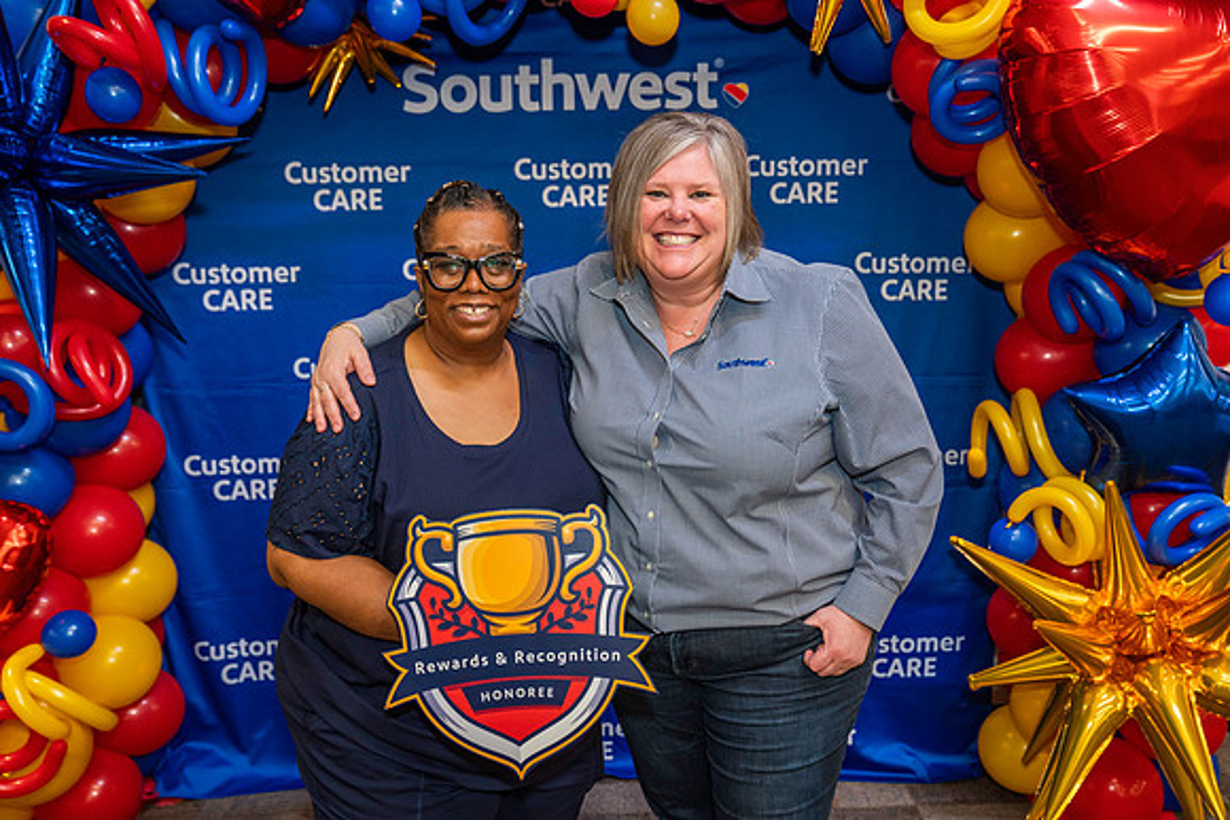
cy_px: 410
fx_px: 1230
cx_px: 615
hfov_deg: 53.1
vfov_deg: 36.9
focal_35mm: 36
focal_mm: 36
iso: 1250
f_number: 4
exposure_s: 1/160
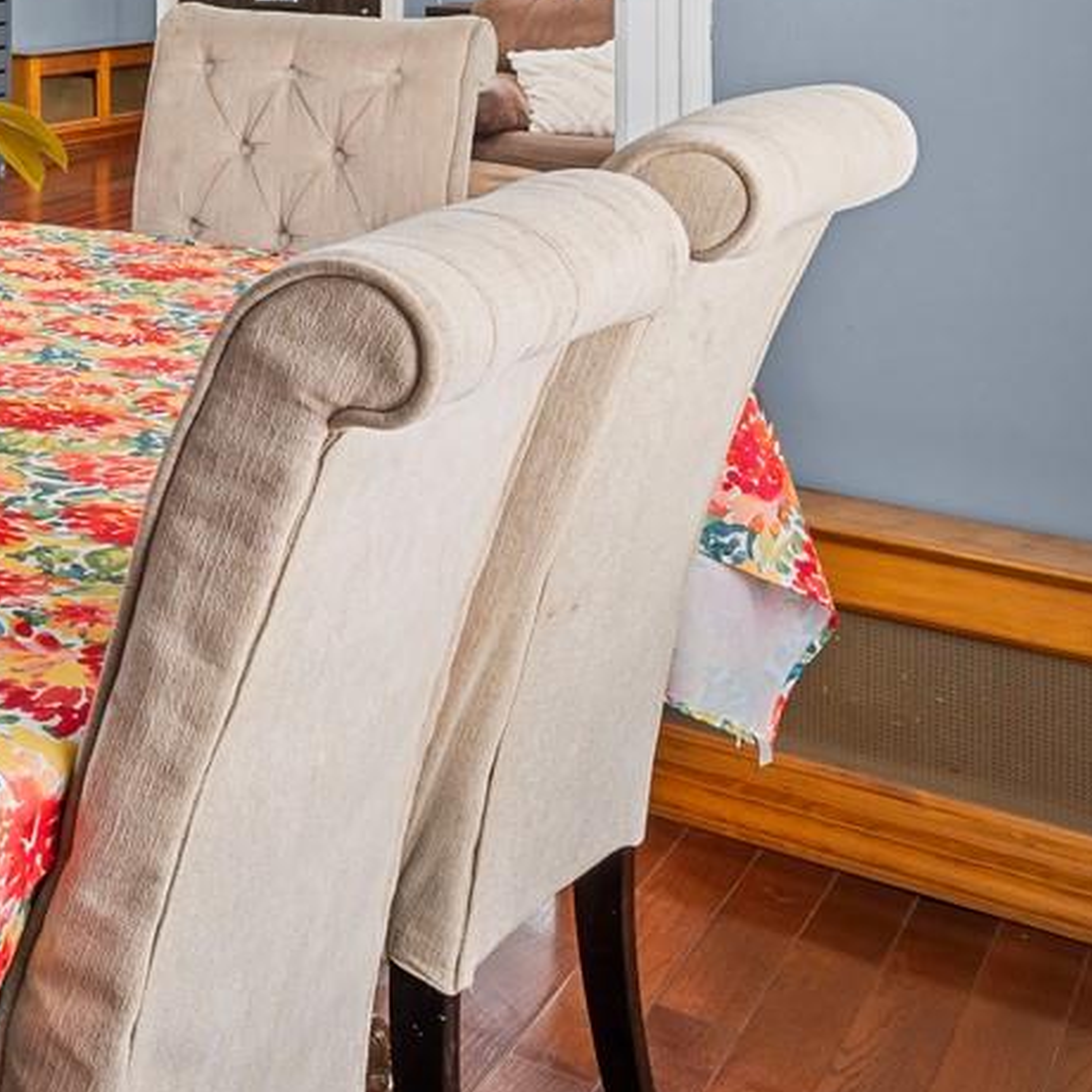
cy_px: -87
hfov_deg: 24.2
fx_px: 1892
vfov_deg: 29.3
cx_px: -603
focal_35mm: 53
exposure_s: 1
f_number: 10
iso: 200
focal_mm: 14
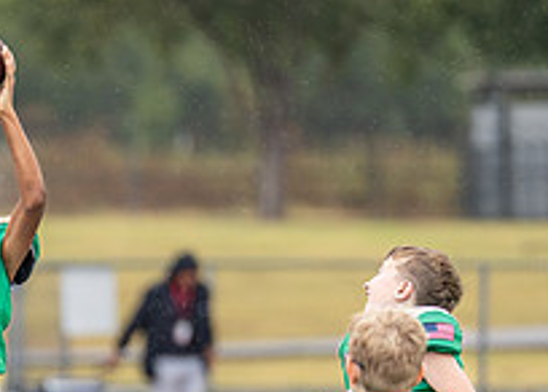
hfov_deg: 2.8
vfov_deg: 2.0
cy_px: 427
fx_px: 11369
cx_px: -56
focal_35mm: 730
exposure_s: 1/1000
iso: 320
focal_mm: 200
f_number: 2.8
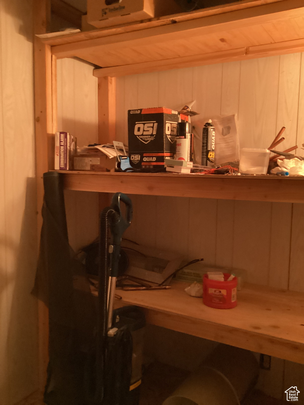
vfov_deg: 58.4
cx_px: 152
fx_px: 363
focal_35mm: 31
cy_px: 202
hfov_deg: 45.4
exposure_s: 1/60
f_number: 2.4
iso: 320
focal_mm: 3.3
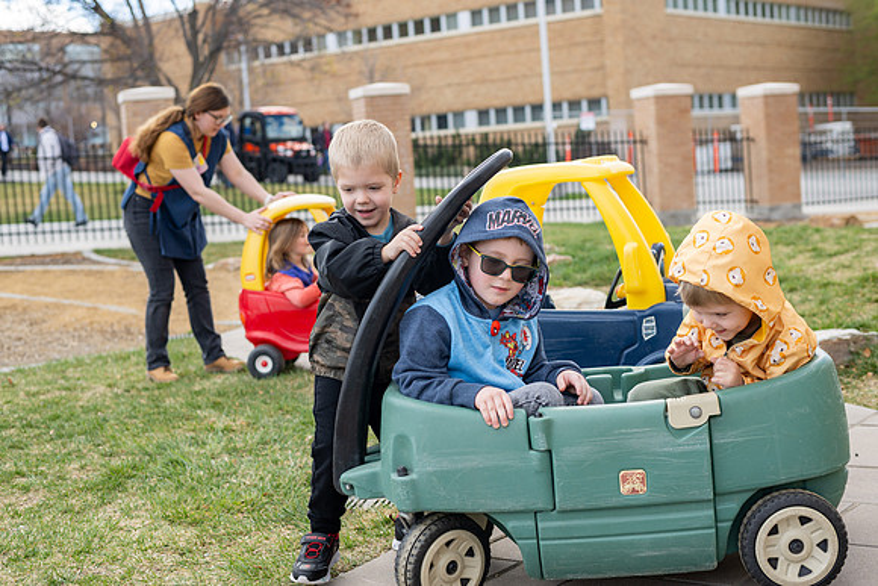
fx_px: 1220
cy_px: 293
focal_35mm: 50
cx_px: 439
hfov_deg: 39.6
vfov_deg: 27.0
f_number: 4
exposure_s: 1/400
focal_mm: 50
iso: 100
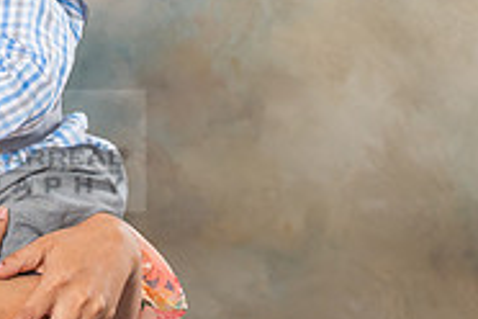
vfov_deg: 3.1
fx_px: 5882
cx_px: -69
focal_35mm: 443
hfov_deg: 4.6
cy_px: 39
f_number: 5.6
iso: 200
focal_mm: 116
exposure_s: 1/125
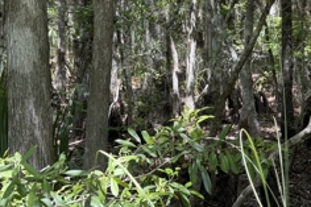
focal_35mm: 113
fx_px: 975
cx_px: 316
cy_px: 11
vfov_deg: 12.0
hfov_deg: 17.7
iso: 64
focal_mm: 6.76
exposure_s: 1/409
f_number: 1.78
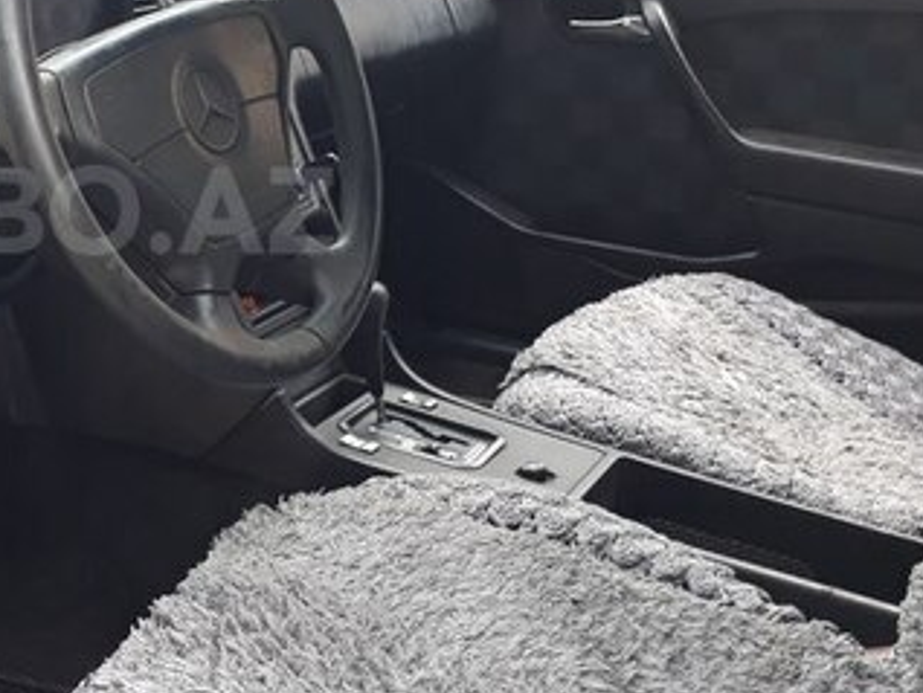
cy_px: 210
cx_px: 38
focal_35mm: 56
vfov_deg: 25.9
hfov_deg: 32.1
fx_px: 1494
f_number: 1.9
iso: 50
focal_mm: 3.6
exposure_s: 1/33
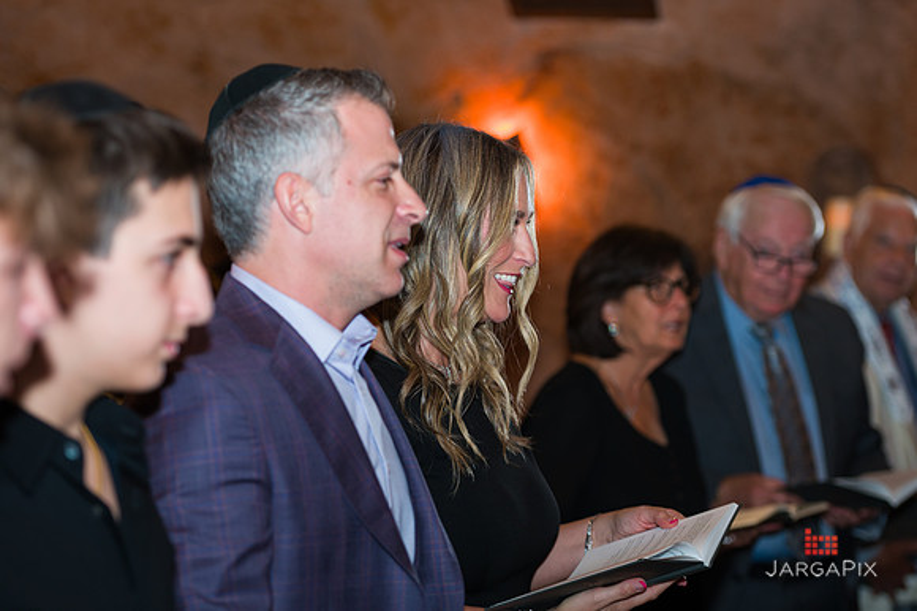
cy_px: 306
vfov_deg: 12.8
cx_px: 459
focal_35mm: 107
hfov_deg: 19.1
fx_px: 2724
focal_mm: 100
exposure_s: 1/200
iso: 800
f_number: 3.2
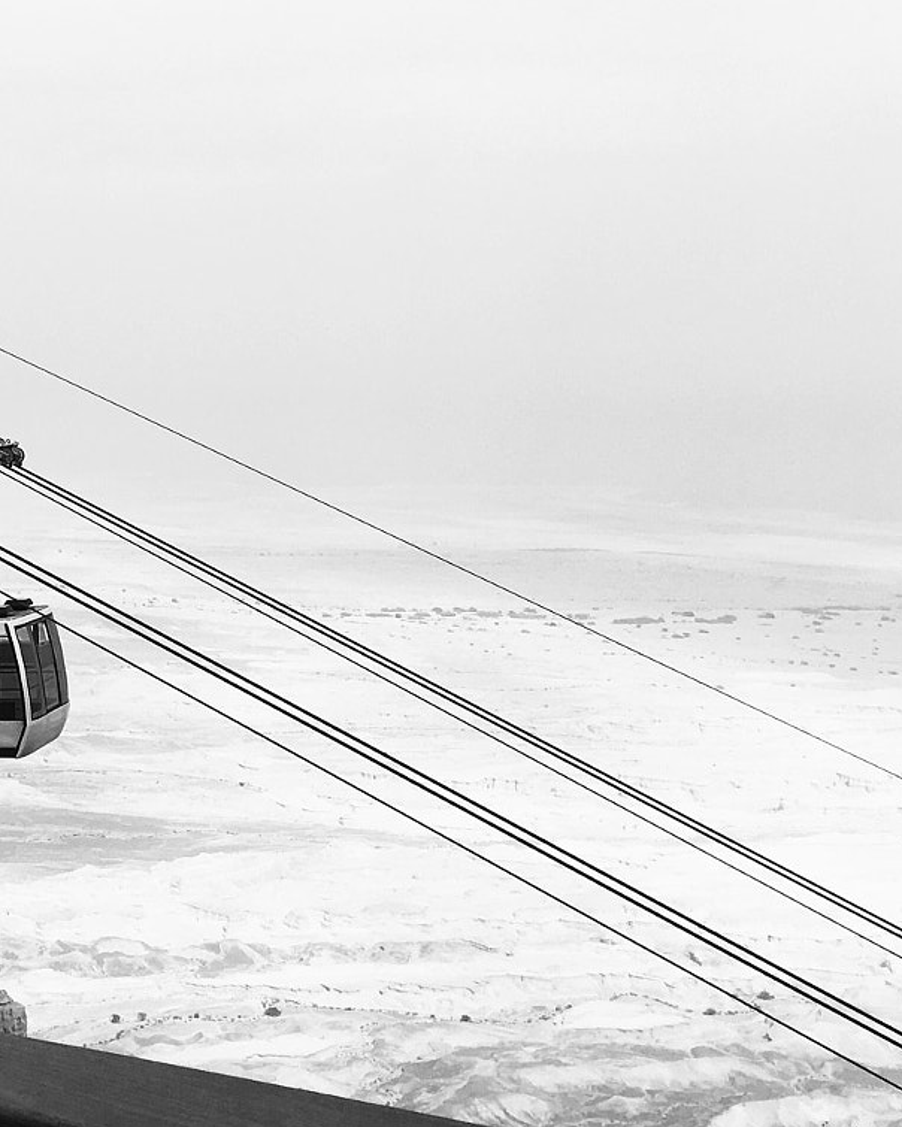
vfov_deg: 30.7
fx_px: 2002
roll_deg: -1.0
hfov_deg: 24.7
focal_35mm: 60
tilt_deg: +4.9
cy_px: 237
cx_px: 108
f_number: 2.2
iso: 25
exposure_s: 1/3344
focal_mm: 4.15
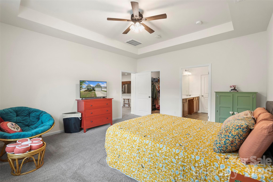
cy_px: 91
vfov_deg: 73.7
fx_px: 121
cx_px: 136
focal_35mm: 16
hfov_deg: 96.8
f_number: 8
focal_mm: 16
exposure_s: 1/5
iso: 640
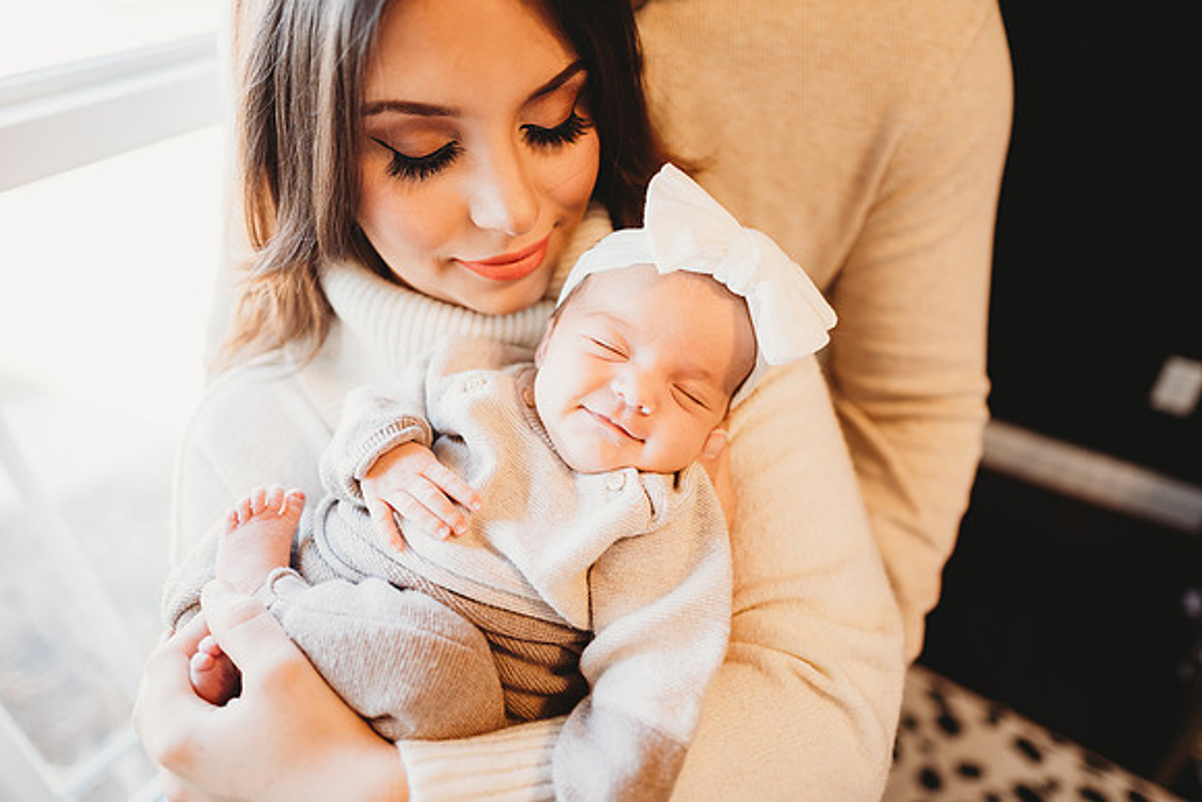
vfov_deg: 53.2
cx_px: 601
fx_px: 801
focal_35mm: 24
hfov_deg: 73.7
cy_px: 401
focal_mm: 24
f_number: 2
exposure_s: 1/200
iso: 320
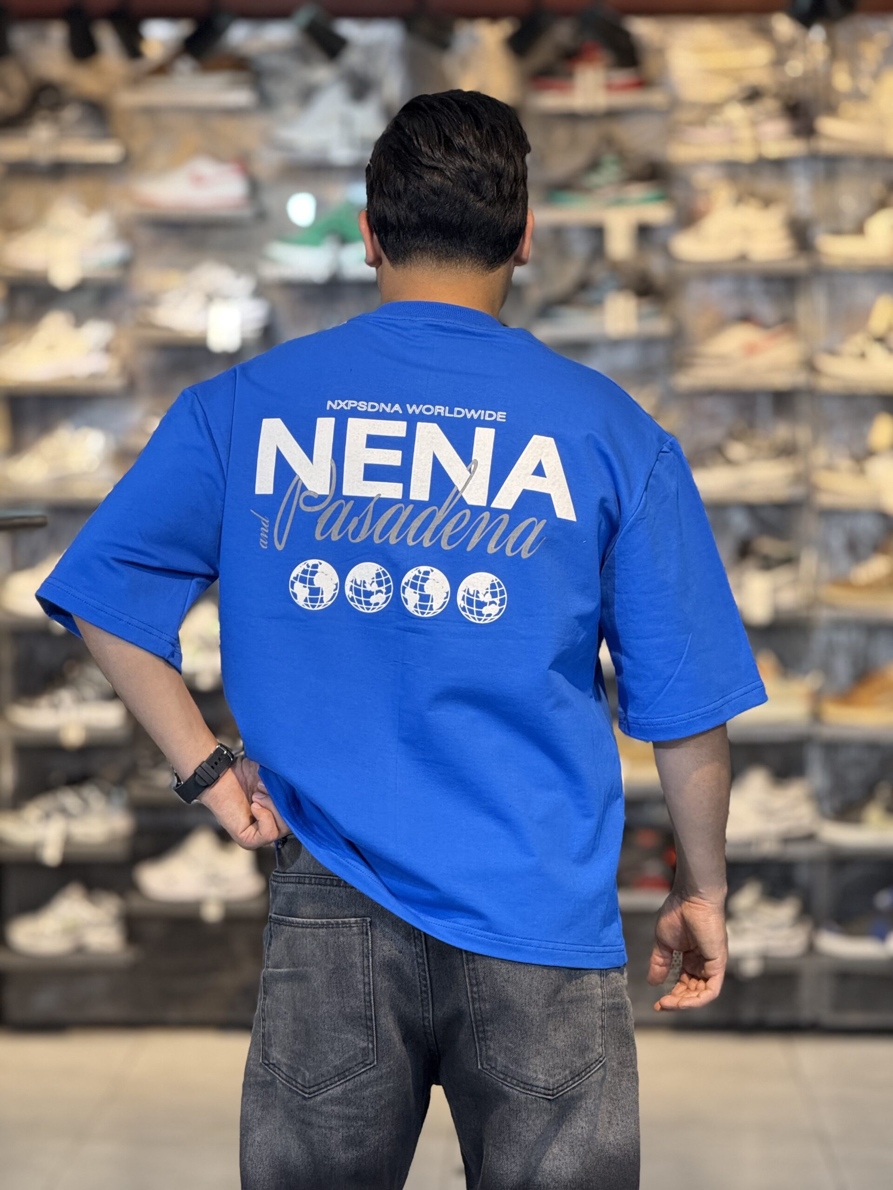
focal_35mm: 120
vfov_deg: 16.4
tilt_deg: -2.1
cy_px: 595
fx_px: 4128
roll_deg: -0.2
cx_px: 446
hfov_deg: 12.3
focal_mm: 15.66
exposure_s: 1/100
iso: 200
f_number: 2.8
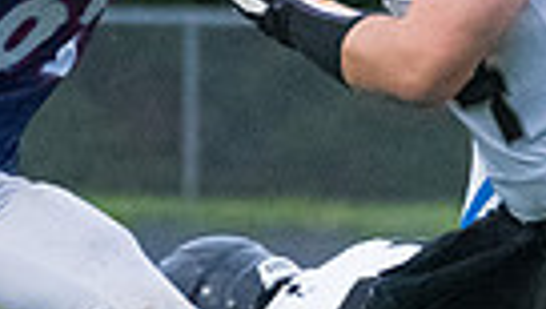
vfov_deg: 0.8
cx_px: 891
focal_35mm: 1471
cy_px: 72
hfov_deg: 1.5
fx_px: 21330
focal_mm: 220
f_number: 5.6
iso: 10000
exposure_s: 1/2000
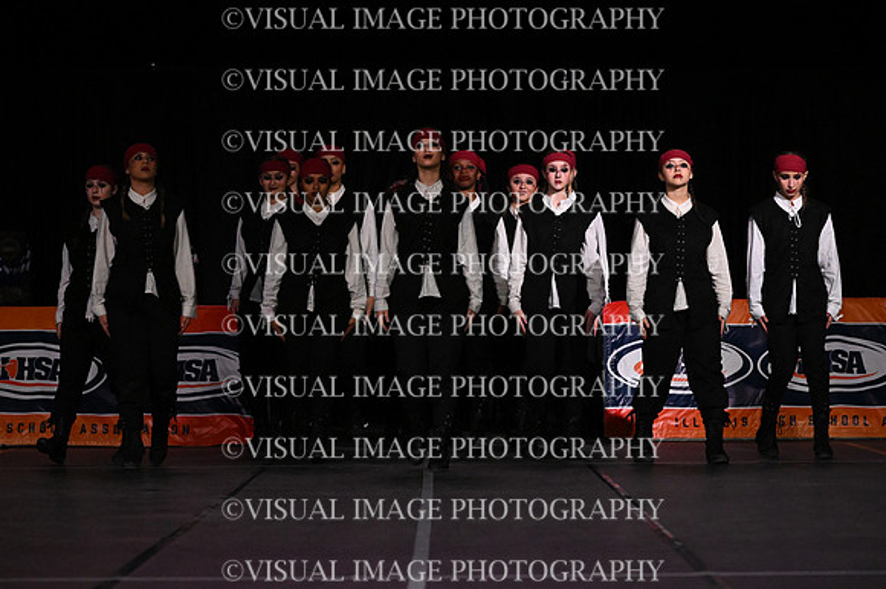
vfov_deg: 8.8
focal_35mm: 156
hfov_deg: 13.2
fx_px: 3837
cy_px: 294
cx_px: 443
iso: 6400
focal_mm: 104
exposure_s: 1/1000
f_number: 4
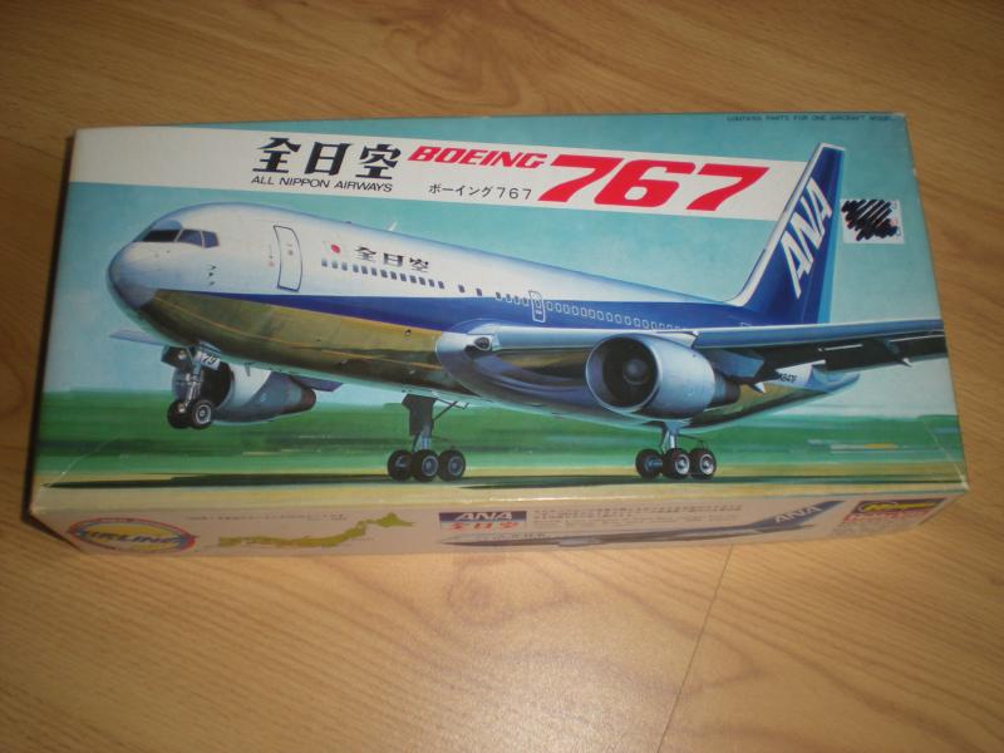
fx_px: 1102
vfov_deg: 37.7
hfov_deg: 49.0
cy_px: 376
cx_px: 502
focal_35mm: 38
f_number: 3.1
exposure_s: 1/60.4
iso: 64
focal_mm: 6.3
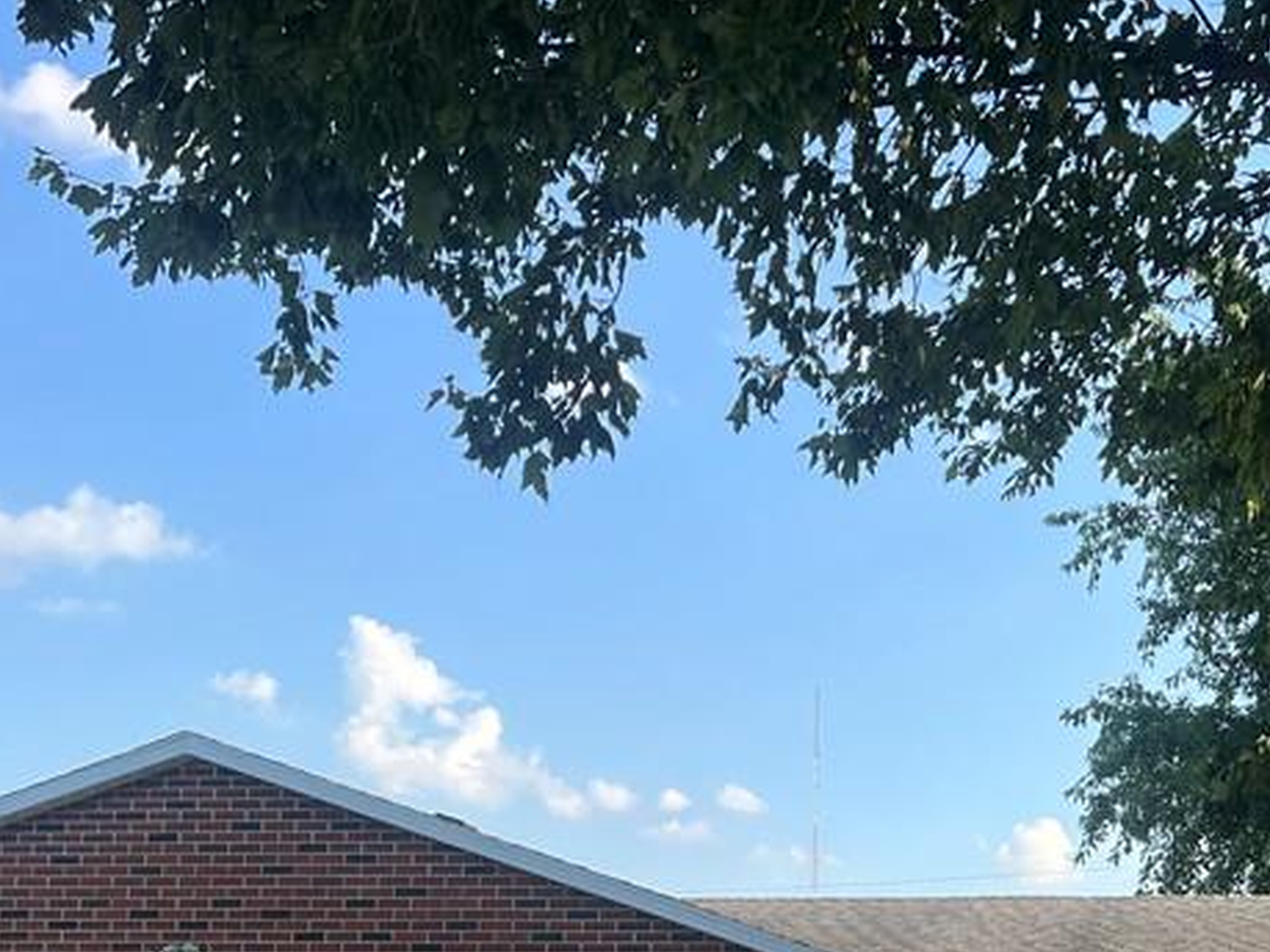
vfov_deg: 24.0
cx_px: 924
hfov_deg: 32.7
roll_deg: -1.1
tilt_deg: +4.3
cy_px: 966
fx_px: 2127
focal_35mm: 58
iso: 50
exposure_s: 1/1412
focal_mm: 5.7
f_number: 1.5
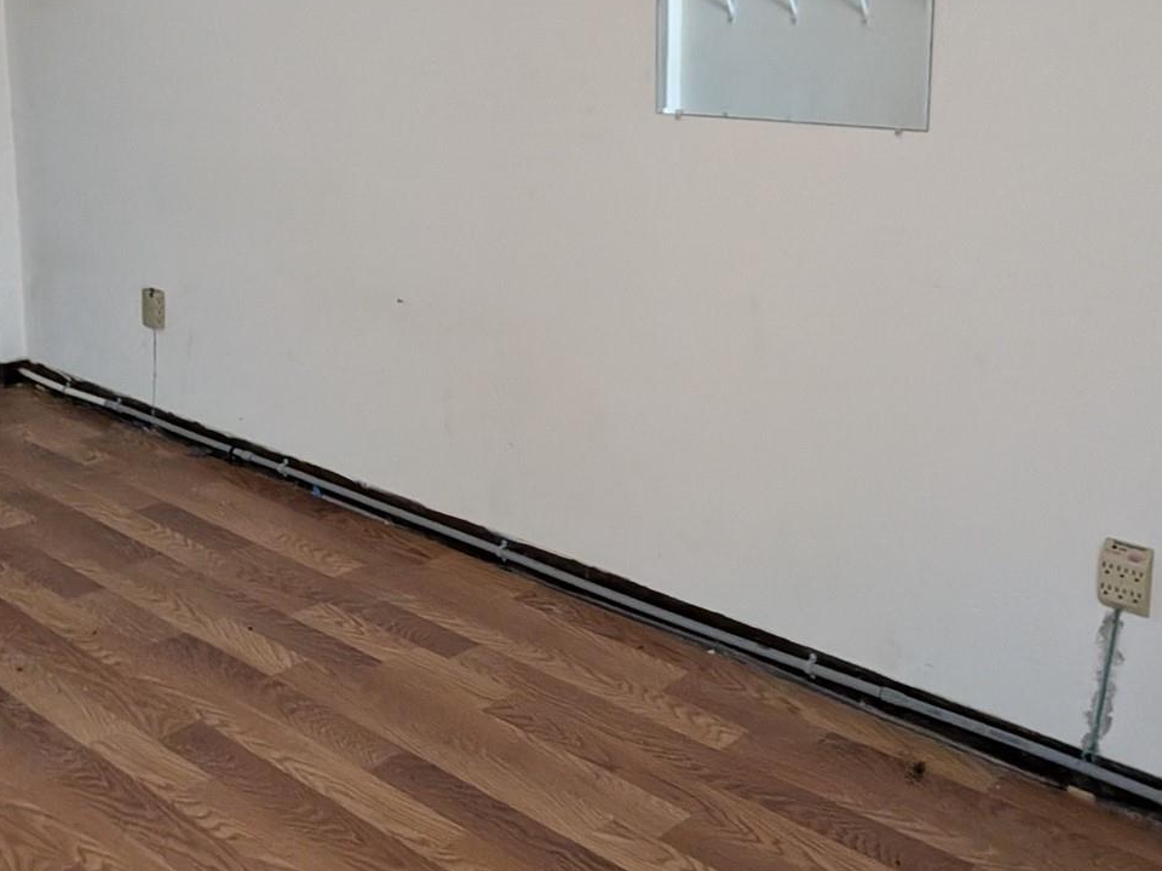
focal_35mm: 40
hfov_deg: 46.8
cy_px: 230
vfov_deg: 35.3
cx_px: 585
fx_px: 1343
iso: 2457
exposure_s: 1/100
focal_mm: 4.53
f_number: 1.7
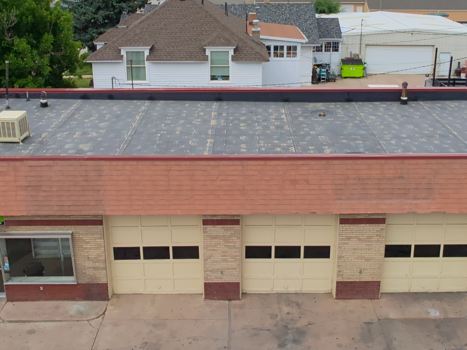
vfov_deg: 33.3
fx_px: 580
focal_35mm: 43
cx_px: 232
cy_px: 111
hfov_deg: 43.8
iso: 100
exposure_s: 1/455
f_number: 2.55
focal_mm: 16
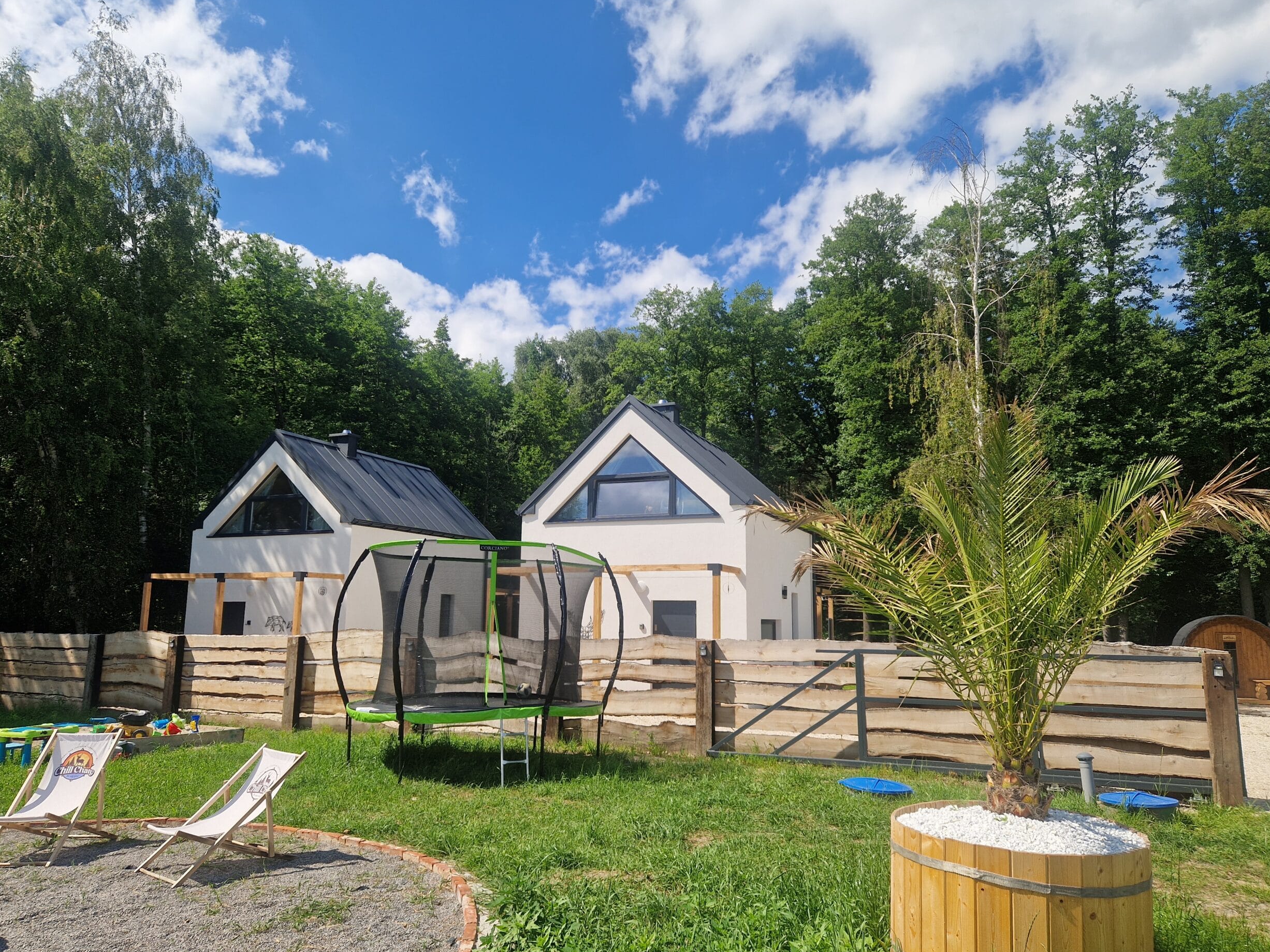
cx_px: 630
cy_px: 493
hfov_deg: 71.6
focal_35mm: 24
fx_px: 881
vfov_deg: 56.8
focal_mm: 5.4
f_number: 1.8
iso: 50
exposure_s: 1/1992
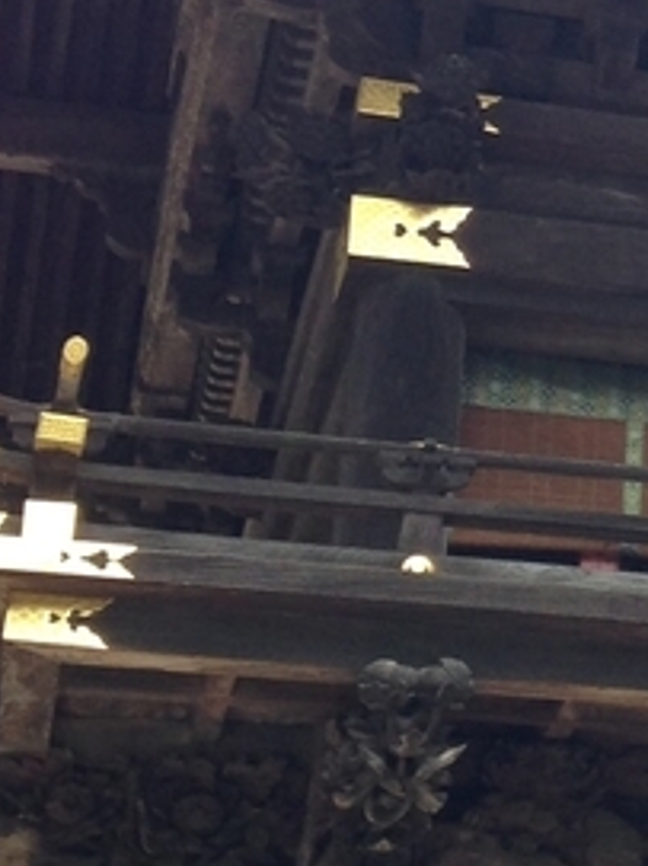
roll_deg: +2.7
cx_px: 1299
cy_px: 323
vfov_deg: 13.5
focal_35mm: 146
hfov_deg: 9.5
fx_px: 3647
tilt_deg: +24.9
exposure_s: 1/120
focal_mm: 4.12
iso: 50
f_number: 2.4
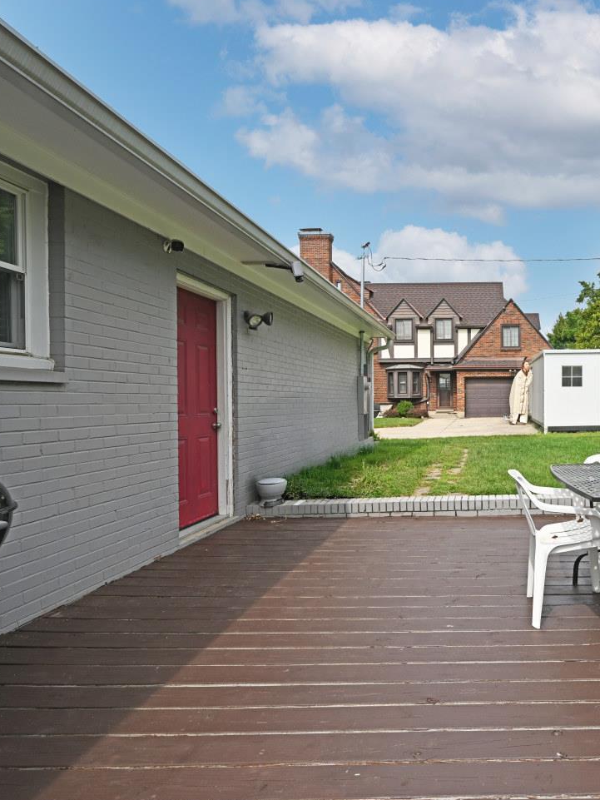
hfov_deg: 58.0
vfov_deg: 79.0
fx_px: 485
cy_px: 403
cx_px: 492
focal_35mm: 21
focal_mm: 14
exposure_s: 1/400
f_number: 7.1
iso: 100
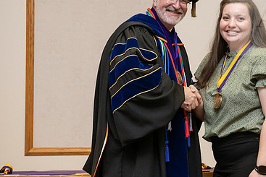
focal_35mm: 98
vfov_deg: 14.0
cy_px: 83
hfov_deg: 20.6
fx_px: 724
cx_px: 208
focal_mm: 62
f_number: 5.6
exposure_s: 1/200
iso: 2000
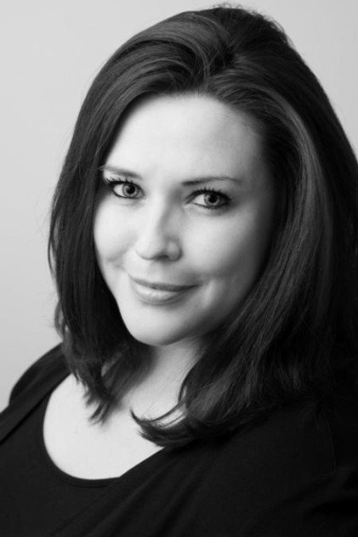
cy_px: 268
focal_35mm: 85
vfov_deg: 23.9
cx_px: 179
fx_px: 1269
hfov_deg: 16.1
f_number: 7.1
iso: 200
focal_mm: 85
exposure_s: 1/160
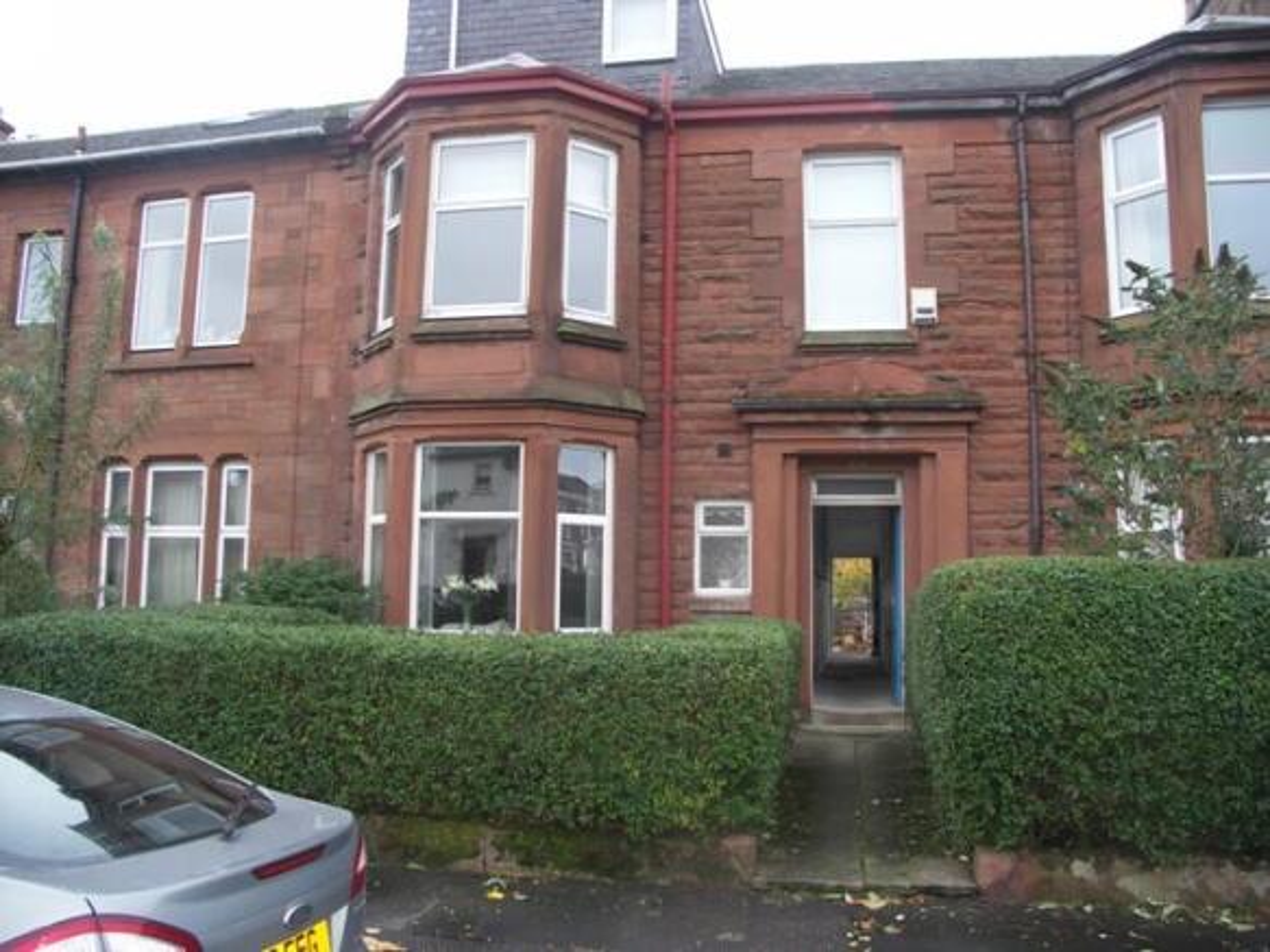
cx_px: 635
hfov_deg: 63.5
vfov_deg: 49.7
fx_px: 1027
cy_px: 476
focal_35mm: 28
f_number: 2.8
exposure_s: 1/50
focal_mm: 7.2
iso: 100
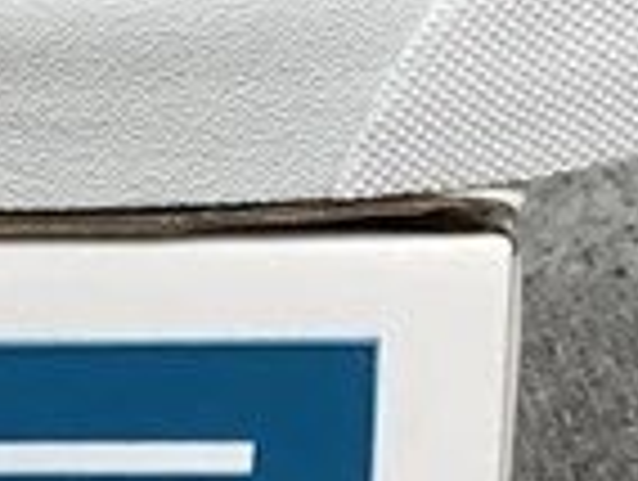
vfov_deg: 7.6
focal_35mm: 196
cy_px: 133
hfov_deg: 9.8
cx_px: -261
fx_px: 3619
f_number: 2.4
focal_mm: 3.3
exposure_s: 1/100
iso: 25
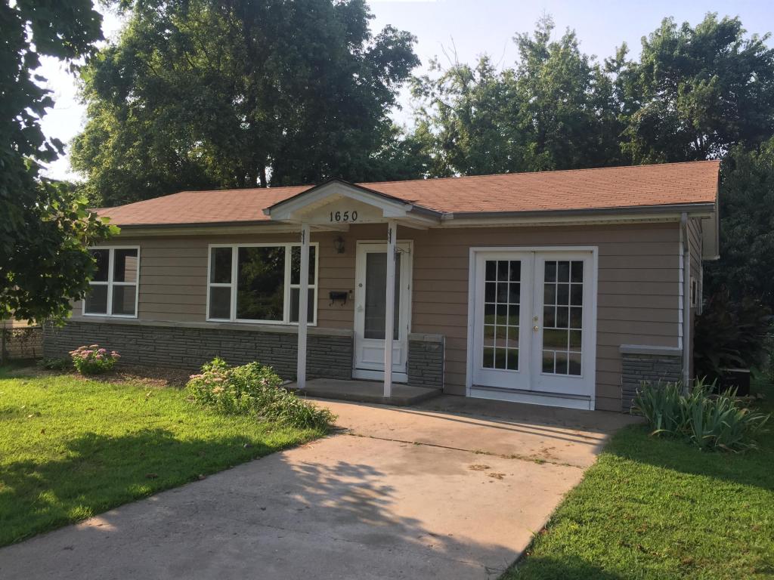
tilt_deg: +0.7
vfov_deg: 48.2
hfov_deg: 61.7
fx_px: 648
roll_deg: -2.1
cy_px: 290
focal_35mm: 29
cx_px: 387
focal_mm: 4.15
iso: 32
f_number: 2.2
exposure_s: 1/824
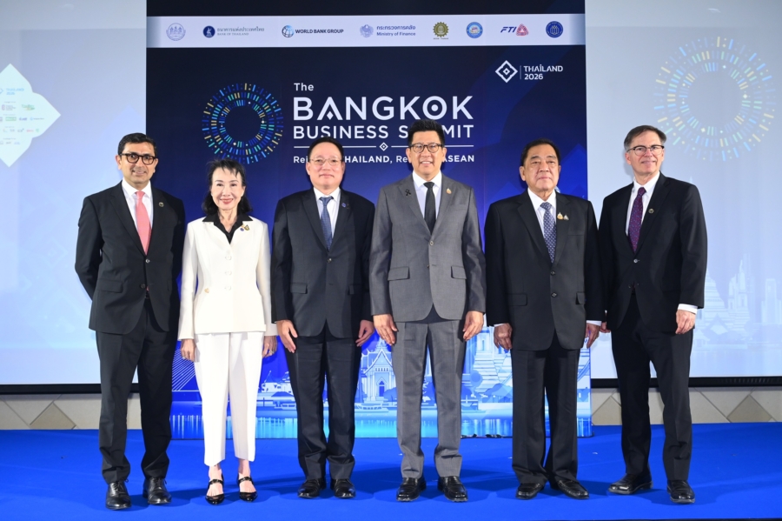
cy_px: 260
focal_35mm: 36
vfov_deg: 36.8
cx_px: 391
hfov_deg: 53.2
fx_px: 782
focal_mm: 36
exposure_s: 1/100
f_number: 5
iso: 1600
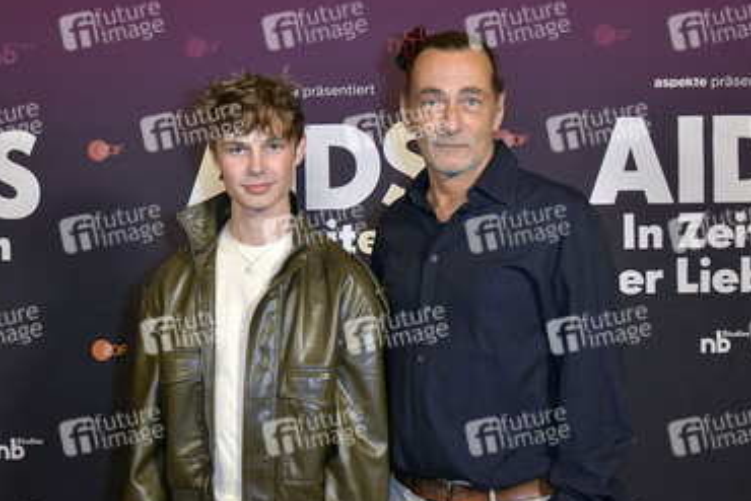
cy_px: 280
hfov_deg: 49.5
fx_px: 814
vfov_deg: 34.2
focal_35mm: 39
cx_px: 342
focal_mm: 32
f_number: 6.3
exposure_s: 1/250
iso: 1600
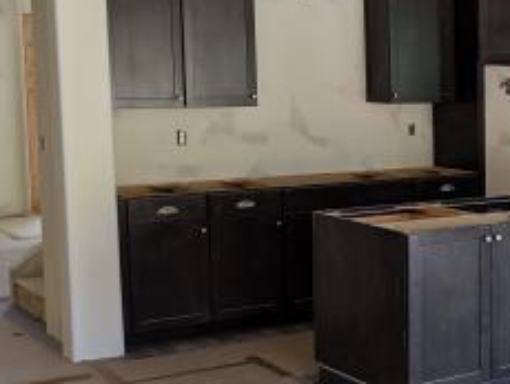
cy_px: 189
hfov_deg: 23.4
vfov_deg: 19.7
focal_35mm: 75
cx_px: 632
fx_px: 1106
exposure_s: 1/66.3
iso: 53
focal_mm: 4.44
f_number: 1.8
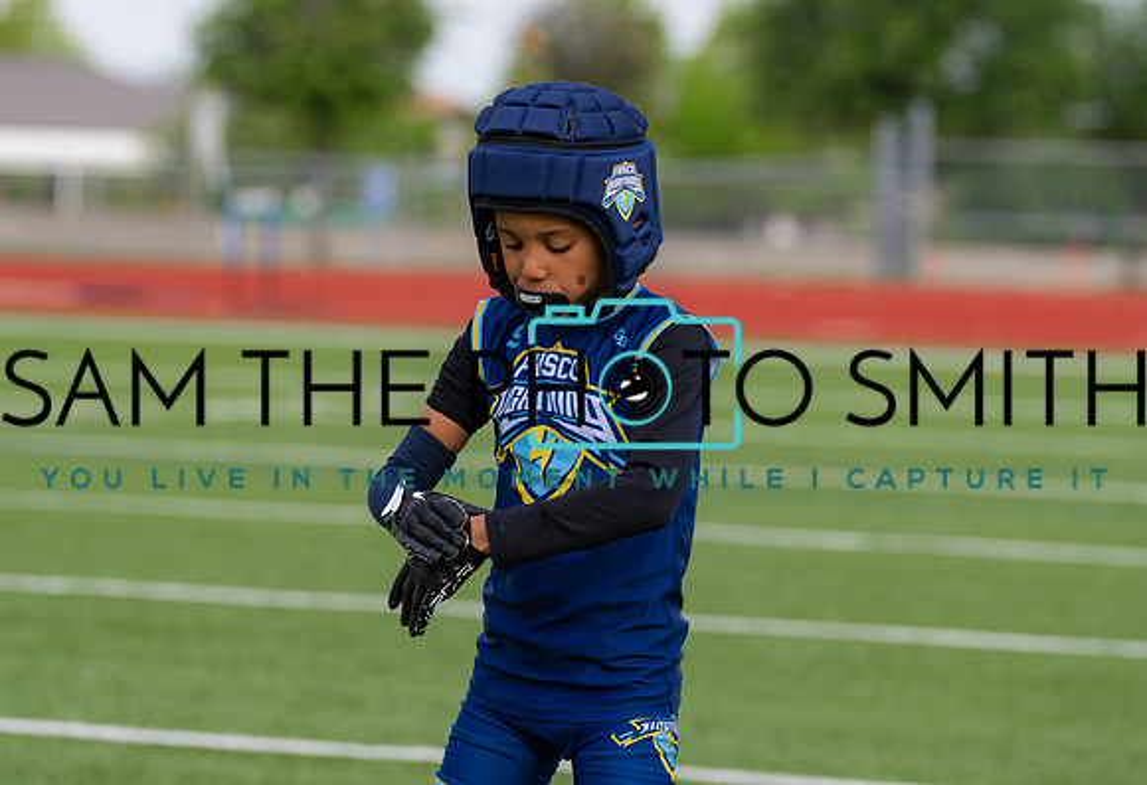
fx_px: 7702
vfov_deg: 5.8
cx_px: 571
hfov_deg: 8.5
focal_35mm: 240
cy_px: 341
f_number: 5.6
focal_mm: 200
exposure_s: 1/250
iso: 100
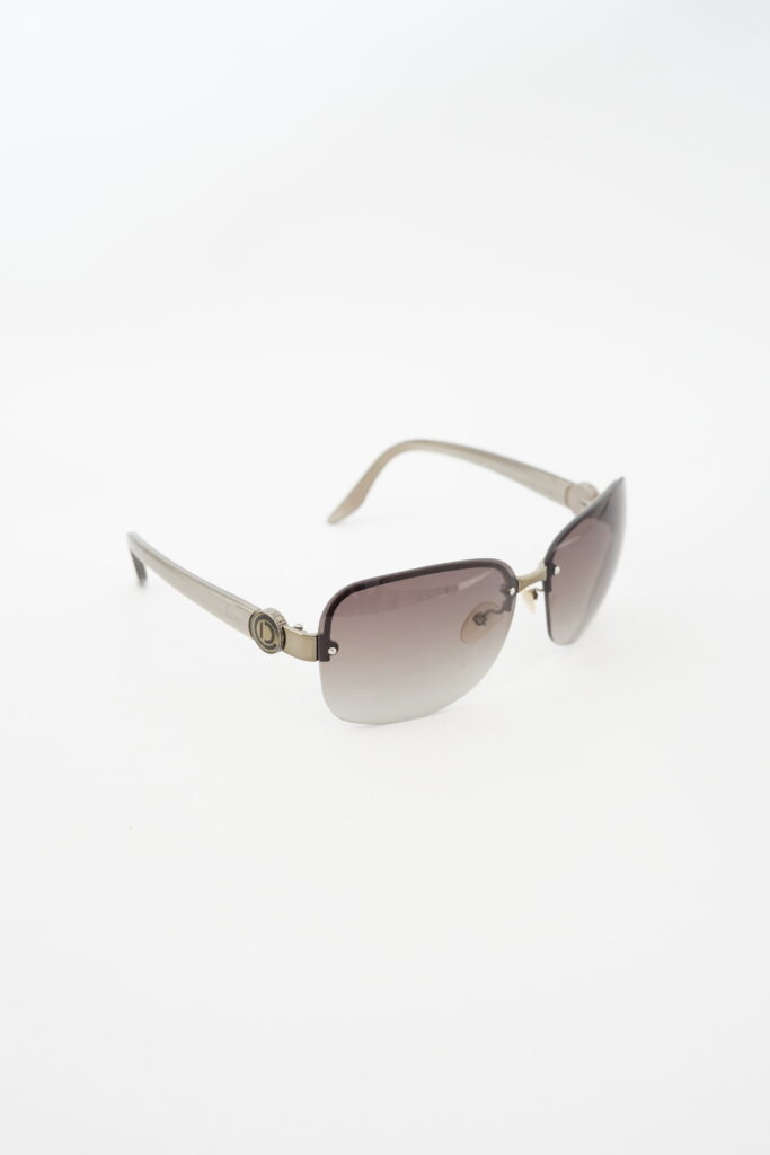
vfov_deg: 39.6
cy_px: 578
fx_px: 1603
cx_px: 385
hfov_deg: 27.0
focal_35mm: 50
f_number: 6.3
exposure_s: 1/10
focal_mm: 50
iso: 640
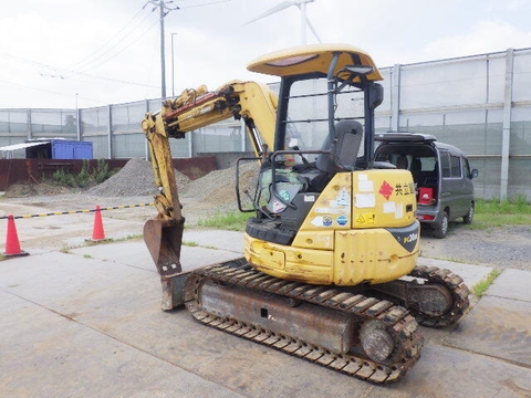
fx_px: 430
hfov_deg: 63.4
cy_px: 199
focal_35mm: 28
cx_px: 266
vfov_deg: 49.7
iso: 250
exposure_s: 1/1000
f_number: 4.2
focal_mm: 5
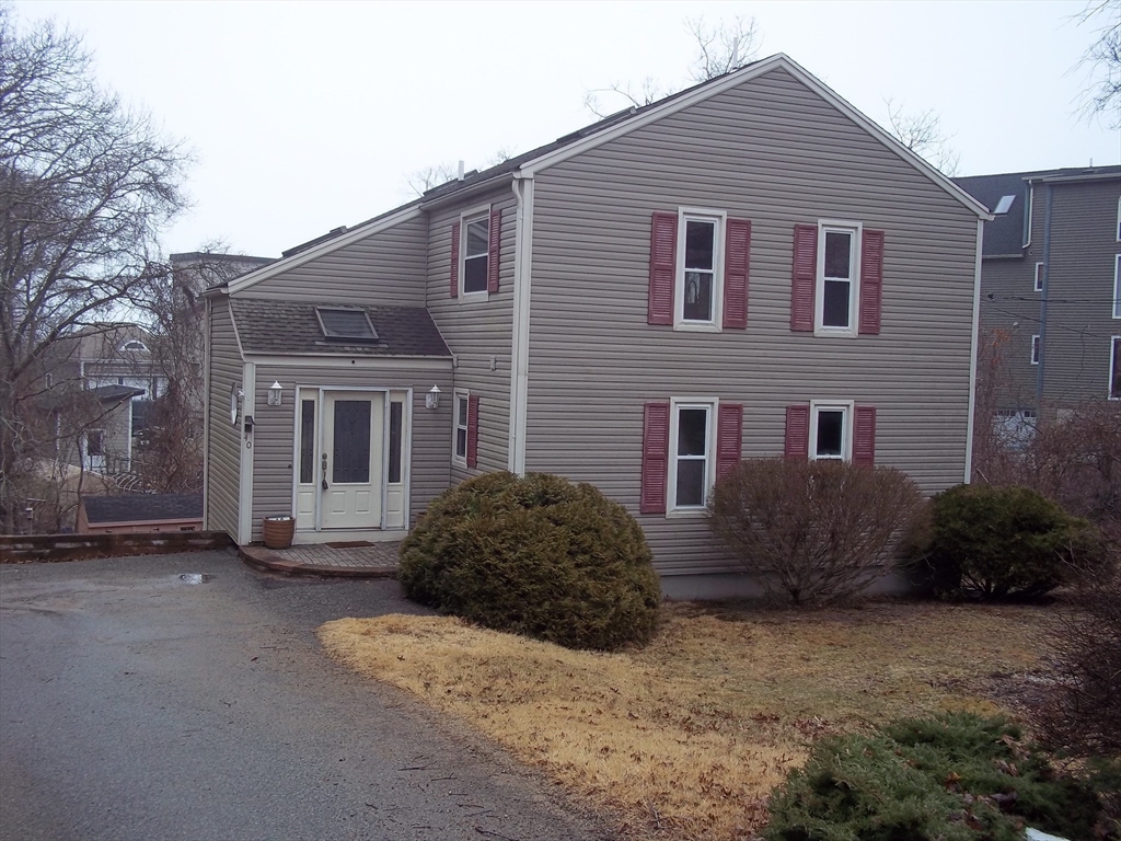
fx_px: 1166
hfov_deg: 51.4
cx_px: 560
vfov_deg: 39.7
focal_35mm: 36
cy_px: 420
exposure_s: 1/500
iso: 80
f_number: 3.1
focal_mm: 6.5
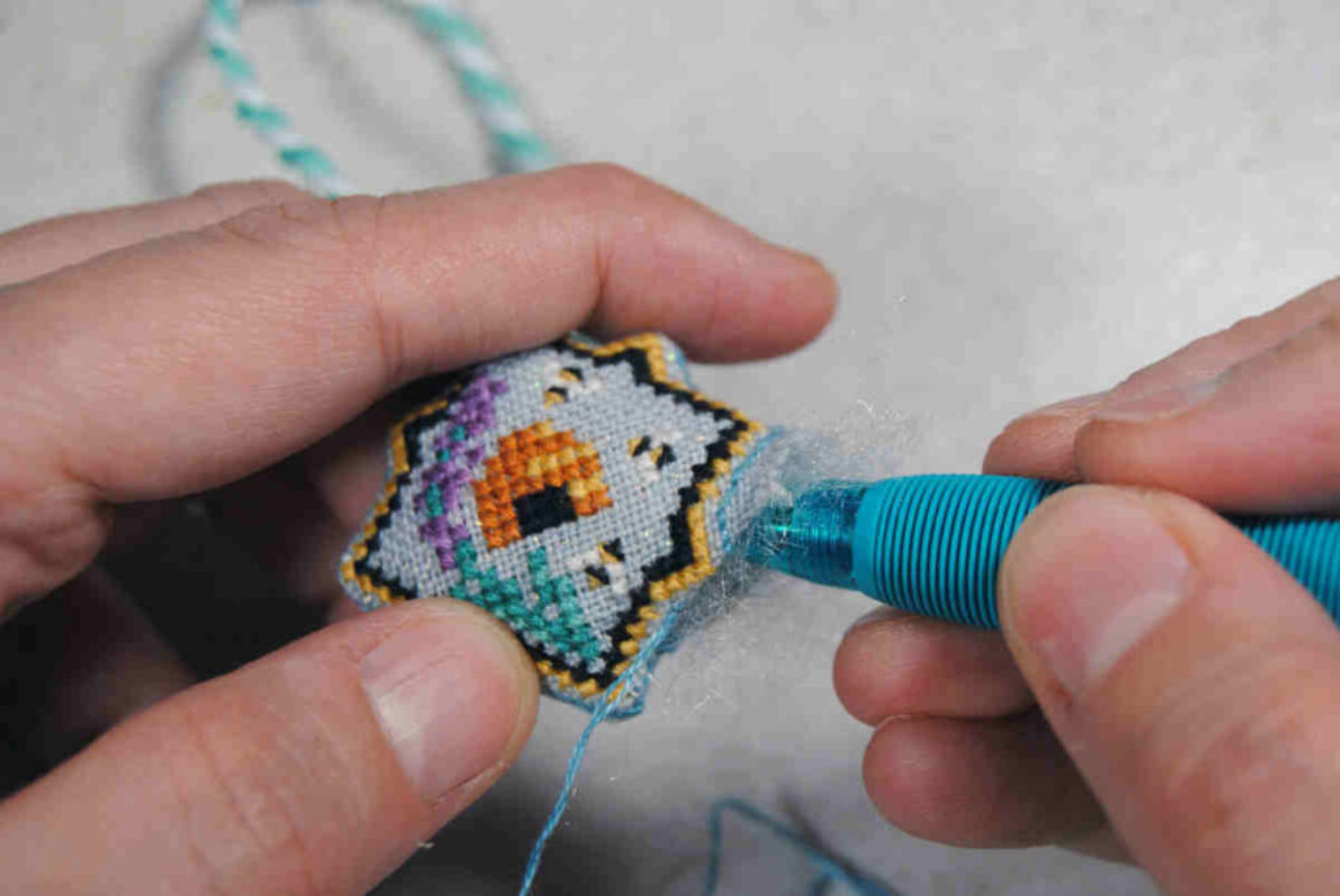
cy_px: 448
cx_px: 670
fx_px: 3074
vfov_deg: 16.6
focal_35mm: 82
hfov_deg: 24.6
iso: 200
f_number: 6.3
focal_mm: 55
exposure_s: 1/30
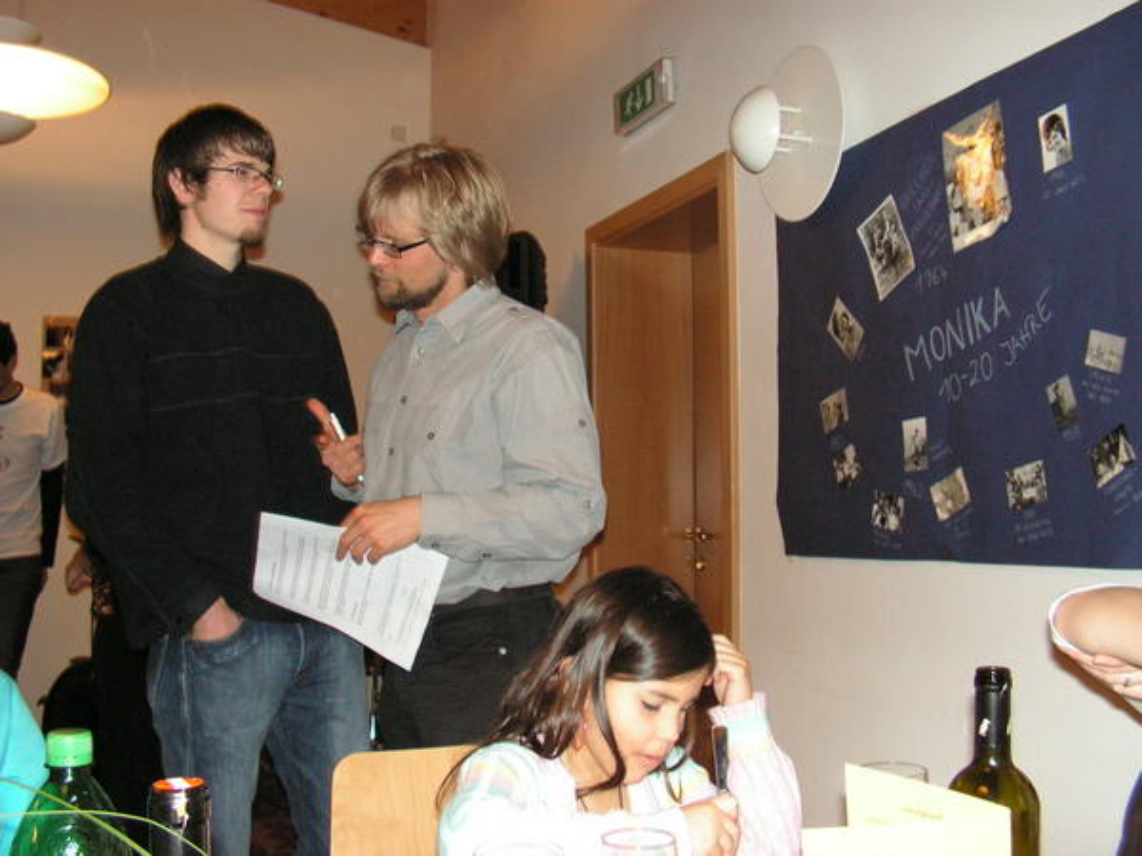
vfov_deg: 39.7
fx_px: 1188
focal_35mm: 36
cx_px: 571
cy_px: 428
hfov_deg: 51.4
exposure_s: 1/40
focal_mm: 6
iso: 160
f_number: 3.2
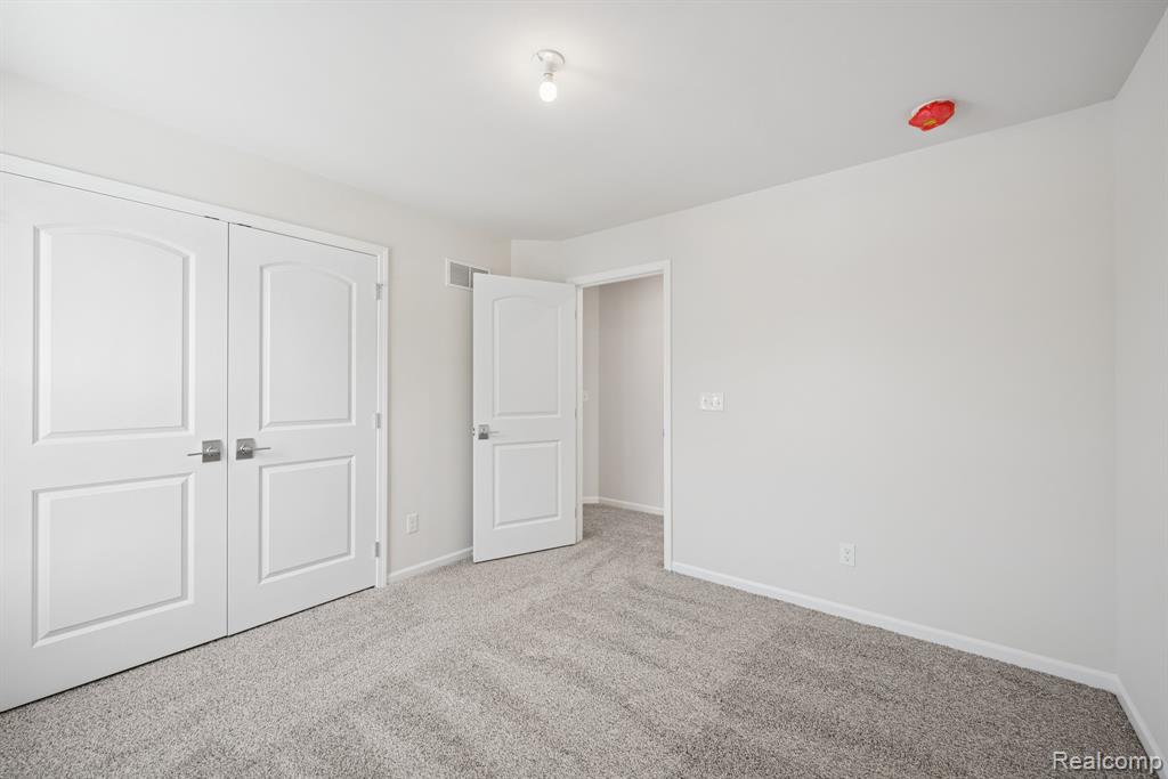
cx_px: 584
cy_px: 390
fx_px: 454
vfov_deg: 81.2
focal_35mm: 14
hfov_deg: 104.2
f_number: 9
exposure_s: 1/3
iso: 100
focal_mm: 14
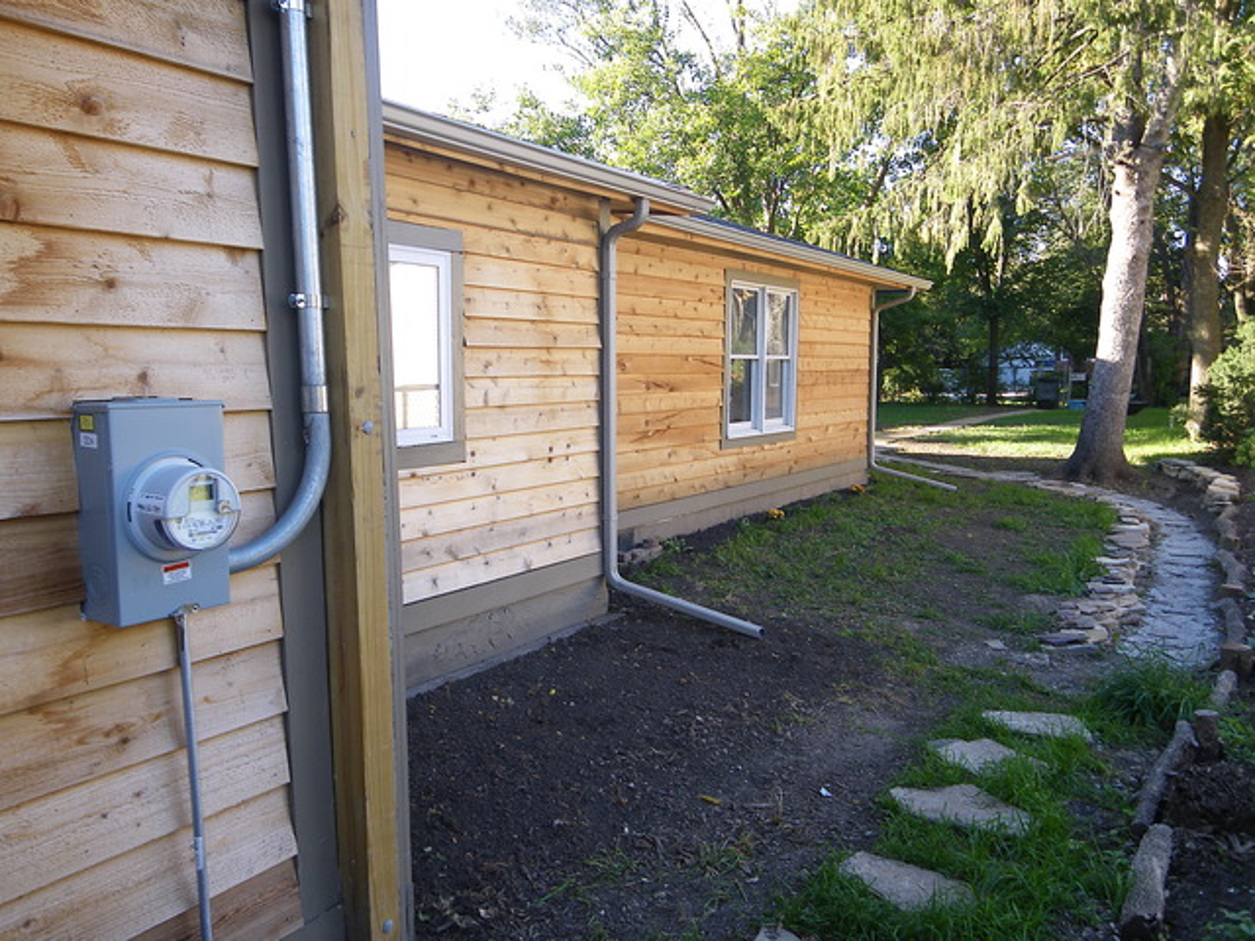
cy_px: 470
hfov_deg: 63.4
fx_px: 1015
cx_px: 628
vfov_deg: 49.7
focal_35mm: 28
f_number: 2.6
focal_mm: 4.9
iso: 64
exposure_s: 1/60
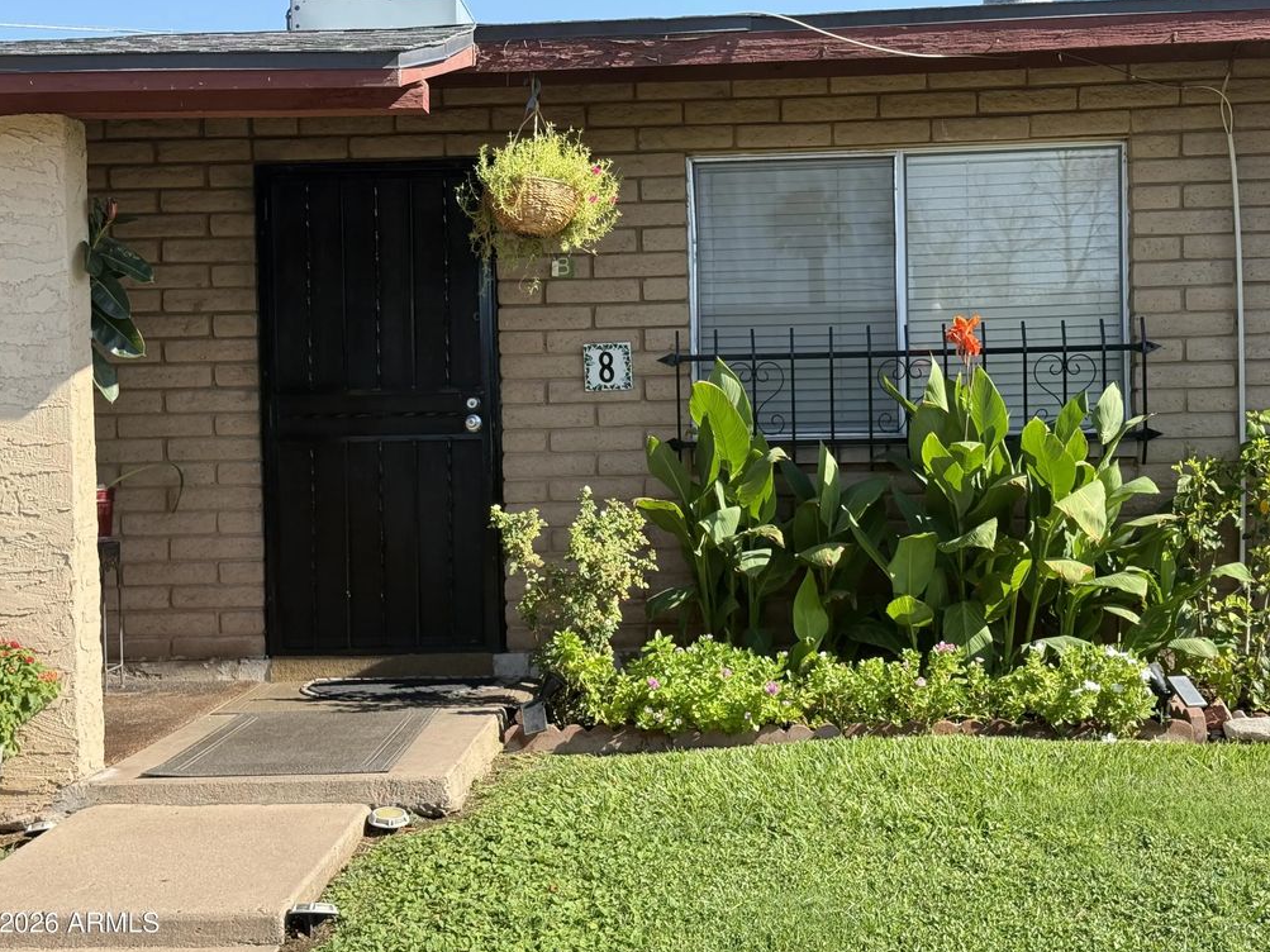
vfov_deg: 29.7
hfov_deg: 38.9
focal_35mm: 49
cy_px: 481
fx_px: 1798
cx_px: 644
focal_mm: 6.76
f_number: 1.78
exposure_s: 1/1980
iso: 100
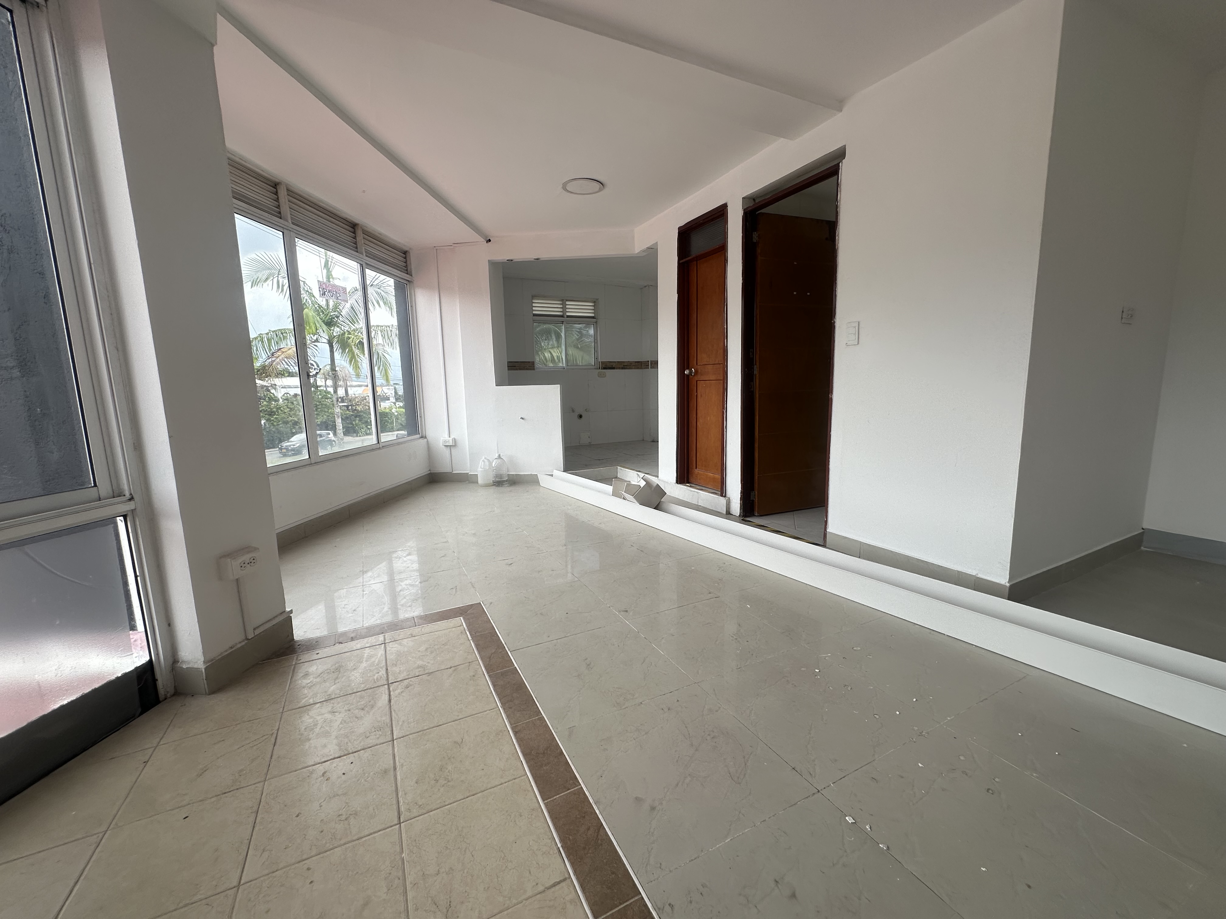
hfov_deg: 102.1
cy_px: 460
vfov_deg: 85.7
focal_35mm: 14
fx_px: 496
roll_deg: +1.3
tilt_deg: -7.8
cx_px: 613
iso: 40
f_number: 2.2
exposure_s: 1/248
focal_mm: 2.22
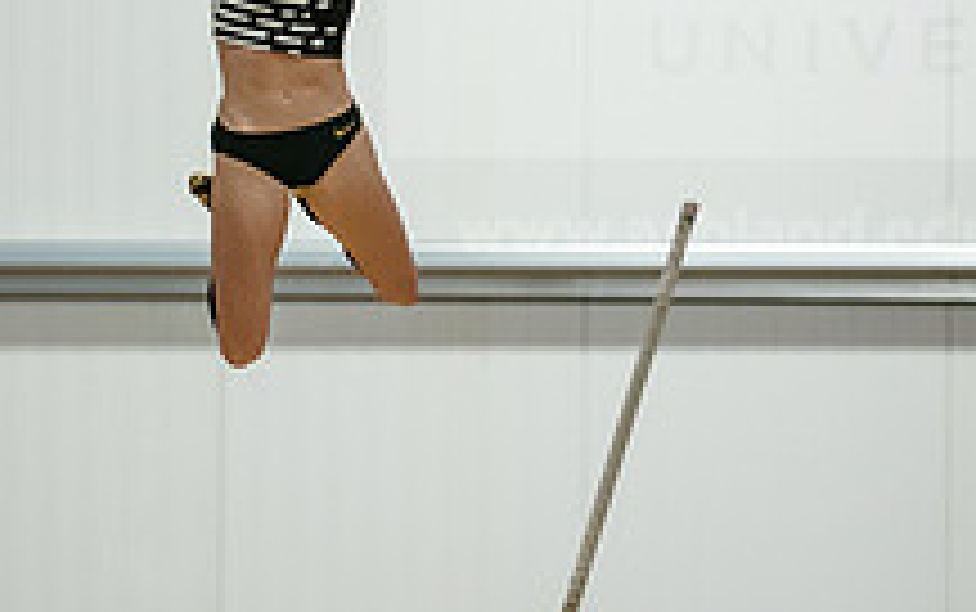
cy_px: 326
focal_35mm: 817
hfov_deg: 2.6
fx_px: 21748
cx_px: 252
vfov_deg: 1.6
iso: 5000
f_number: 2.8
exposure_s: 1/800
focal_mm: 300
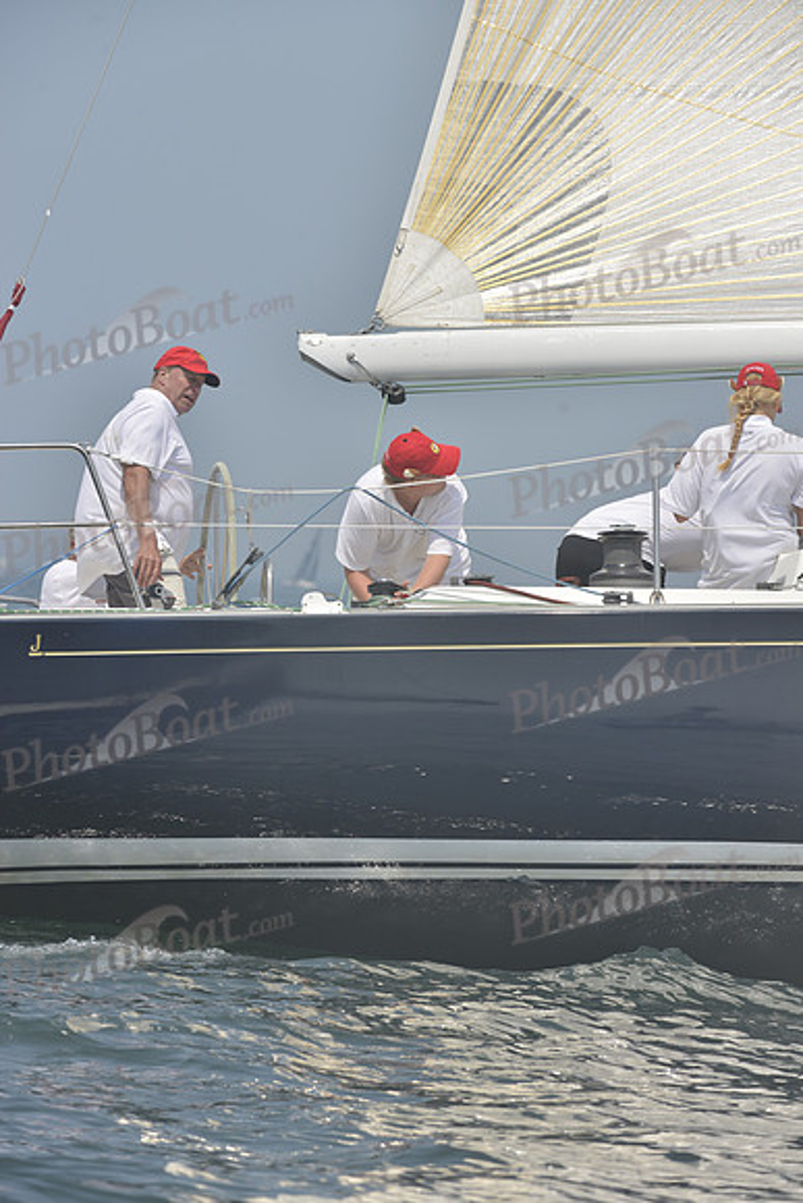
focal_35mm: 200
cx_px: 402
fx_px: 6687
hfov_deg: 6.9
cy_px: 602
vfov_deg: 10.3
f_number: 8
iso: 280
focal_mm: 200
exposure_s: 1/1000
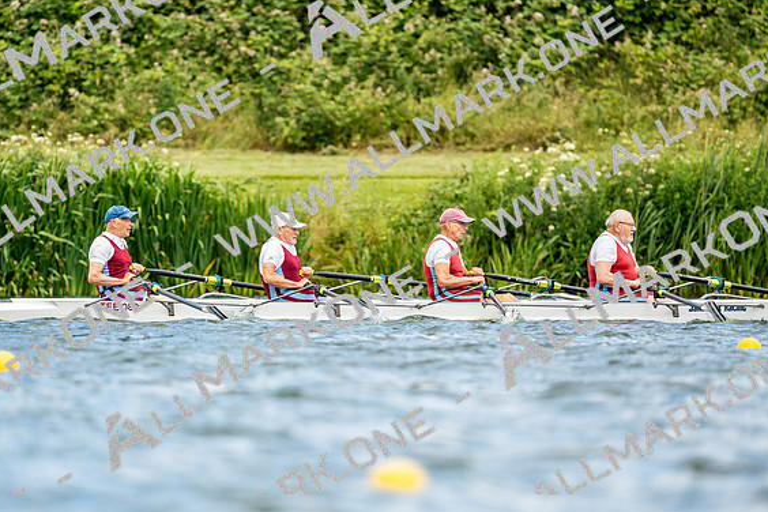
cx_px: 383
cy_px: 261
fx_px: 12010
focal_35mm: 563
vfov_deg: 2.4
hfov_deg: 3.7
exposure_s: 1/2000
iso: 500
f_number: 6.3
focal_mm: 547
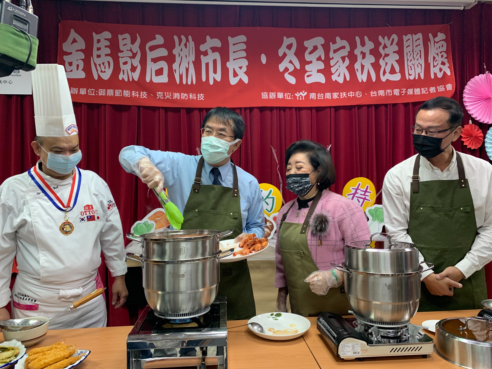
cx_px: 246
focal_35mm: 26
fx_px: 370
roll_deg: +1.7
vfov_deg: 53.1
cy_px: 184
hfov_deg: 67.3
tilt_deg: -0.7
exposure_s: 1/60
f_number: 1.8
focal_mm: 4.25
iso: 125
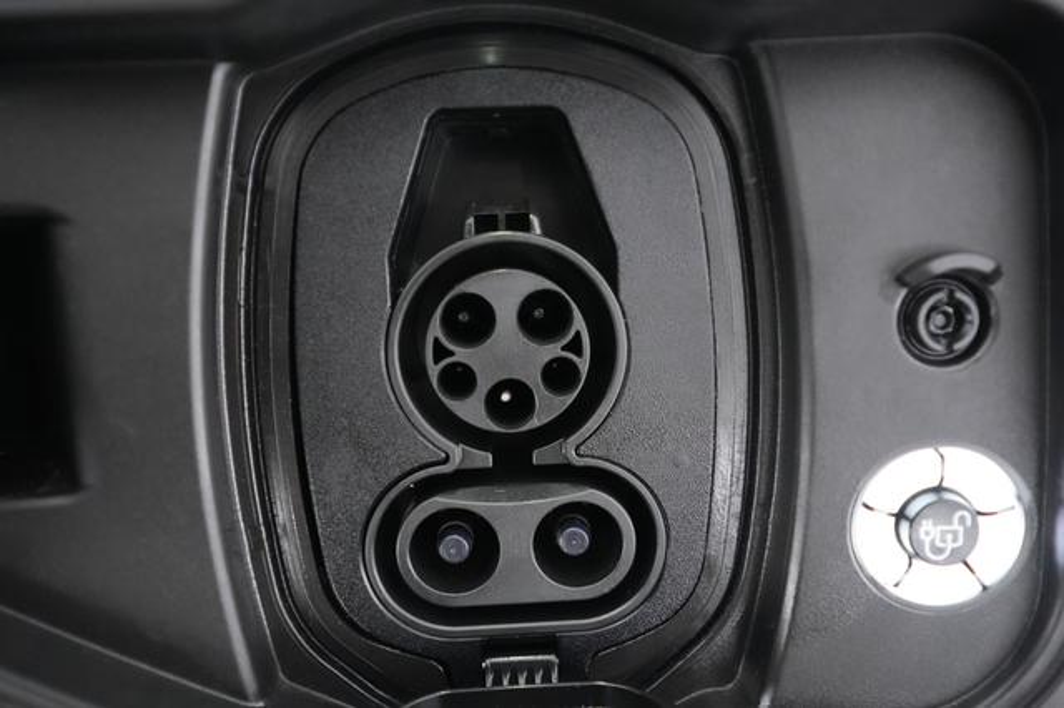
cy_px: 354
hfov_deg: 65.5
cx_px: 532
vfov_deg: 46.4
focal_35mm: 28
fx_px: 827
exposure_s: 1/60
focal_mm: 28
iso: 10000
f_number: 2.8
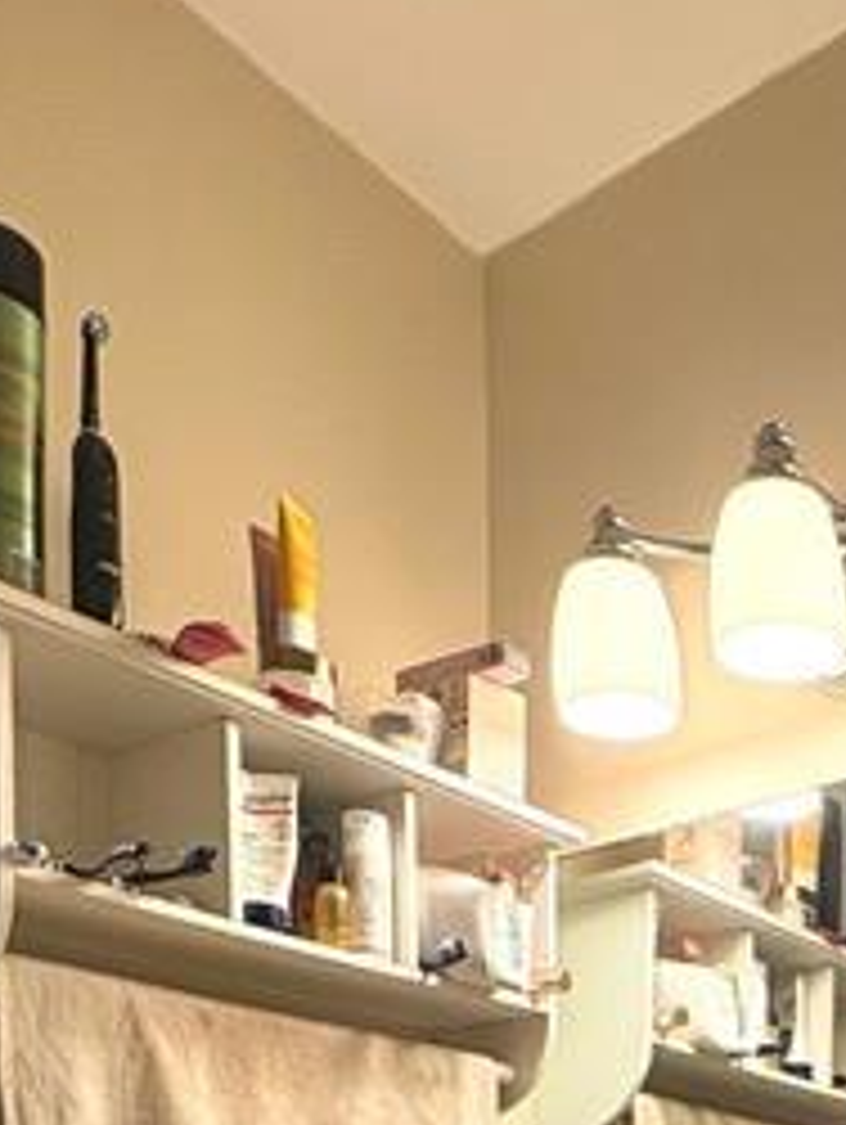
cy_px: 1382
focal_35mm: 43
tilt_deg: -0.4
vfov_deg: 34.3
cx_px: 904
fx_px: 1399
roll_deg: -0.1
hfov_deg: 30.5
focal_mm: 2.22
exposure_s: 1/120
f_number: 2.2
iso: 125
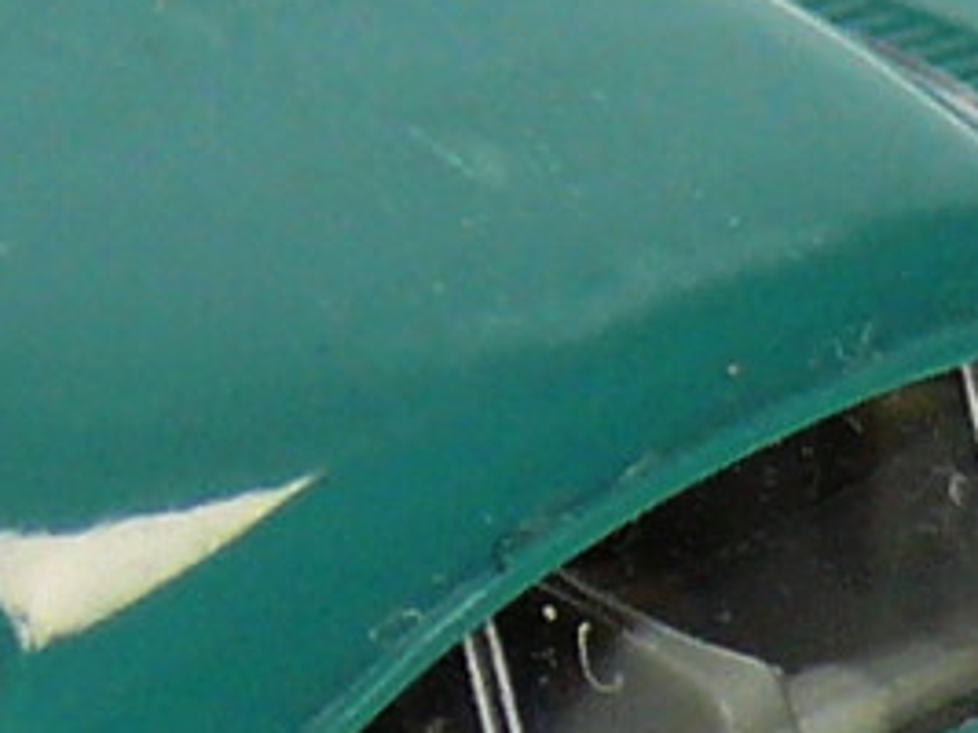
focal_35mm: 863
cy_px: 740
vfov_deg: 1.7
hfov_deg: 2.3
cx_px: 344
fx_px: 24371
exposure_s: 1/30
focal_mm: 17.2
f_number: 4
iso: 100
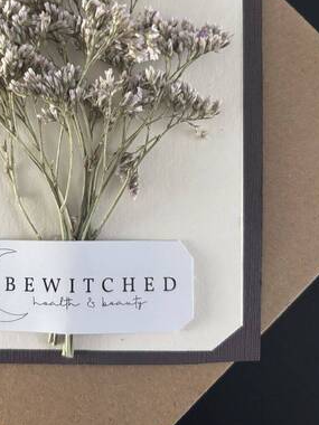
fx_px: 504
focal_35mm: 41
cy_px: 147
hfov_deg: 34.5
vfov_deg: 45.2
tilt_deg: -88.0
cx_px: 83
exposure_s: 1/60
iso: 400
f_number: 1.6
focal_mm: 5.96
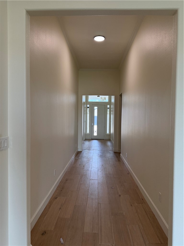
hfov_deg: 56.8
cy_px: 123
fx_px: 170
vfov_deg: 71.6
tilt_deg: -1.2
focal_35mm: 24
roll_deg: -0.9
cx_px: 92
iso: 200
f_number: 1.78
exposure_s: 1/218
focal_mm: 6.76
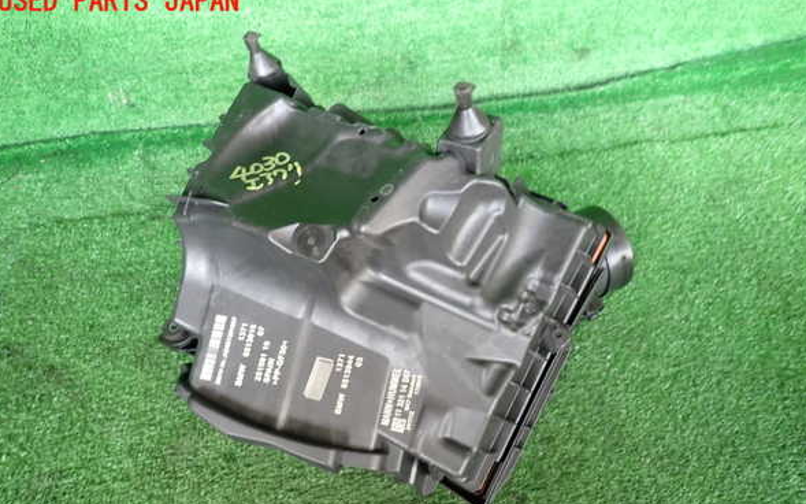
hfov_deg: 68.4
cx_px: 401
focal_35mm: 27
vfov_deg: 45.8
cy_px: 293
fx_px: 593
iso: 160
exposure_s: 1/60
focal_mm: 4.5
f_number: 2
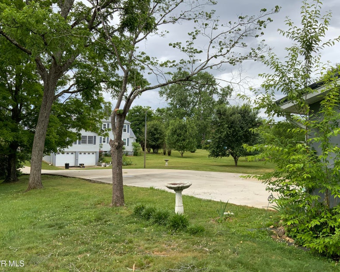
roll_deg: -2.3
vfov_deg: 47.1
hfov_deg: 57.2
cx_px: 176
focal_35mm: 31
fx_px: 312
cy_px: 137
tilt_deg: +1.5
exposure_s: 1/1168
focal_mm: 3
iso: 16
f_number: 1.8
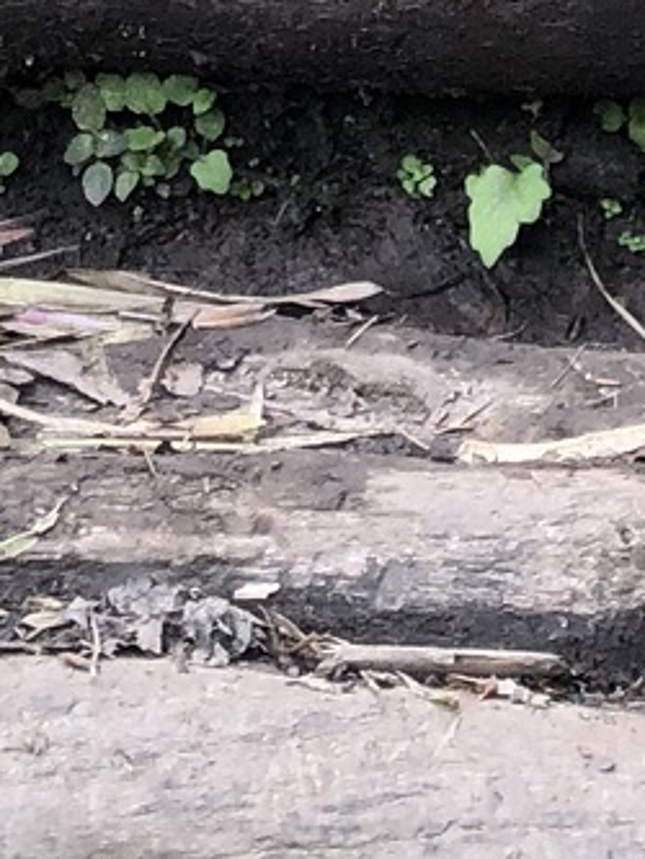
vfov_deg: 10.1
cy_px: -1295
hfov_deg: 8.8
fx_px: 4171
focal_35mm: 168
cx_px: 116
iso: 20
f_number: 1.8
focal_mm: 4
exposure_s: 1/206
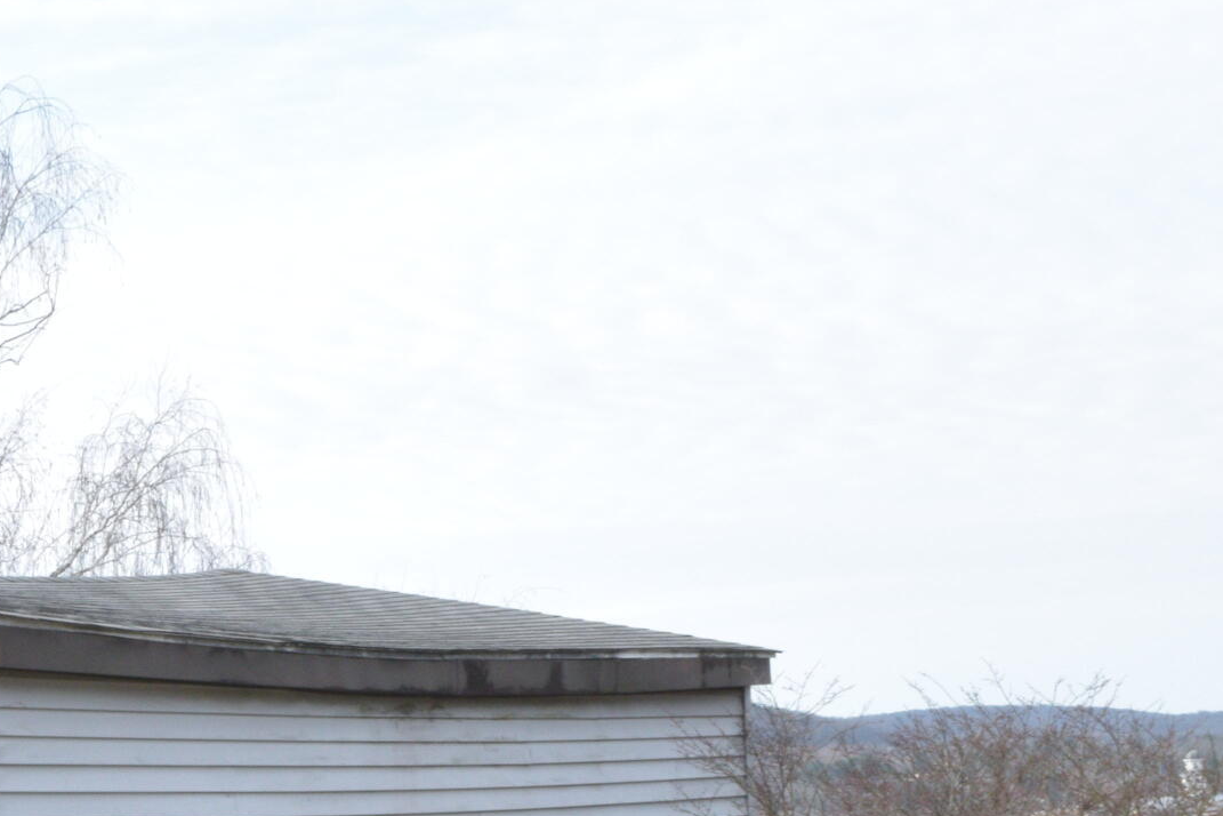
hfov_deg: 22.5
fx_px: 2853
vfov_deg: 15.5
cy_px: 1030
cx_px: -186
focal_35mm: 84
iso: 800
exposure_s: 1/60
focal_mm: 20
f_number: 25
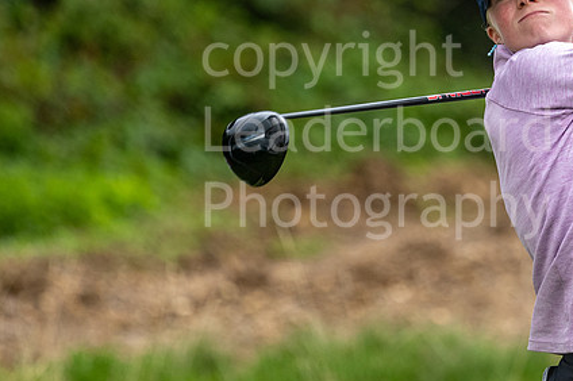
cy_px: 31
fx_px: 13948
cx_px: 489
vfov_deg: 1.6
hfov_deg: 2.4
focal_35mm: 877
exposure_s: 1/400
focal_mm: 300
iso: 320
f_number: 4
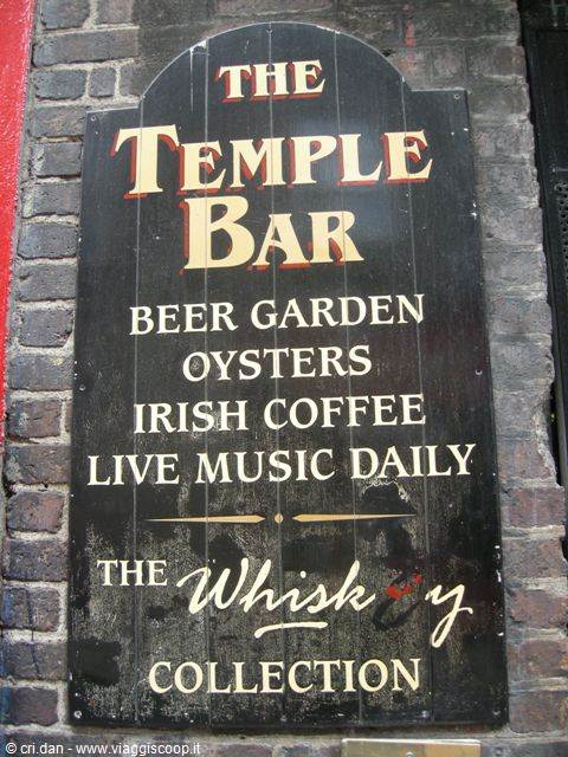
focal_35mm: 36
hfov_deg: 39.7
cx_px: 284
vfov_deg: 51.4
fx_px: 788
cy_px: 378
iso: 109
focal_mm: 7.5
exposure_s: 1/47.5
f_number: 2.7
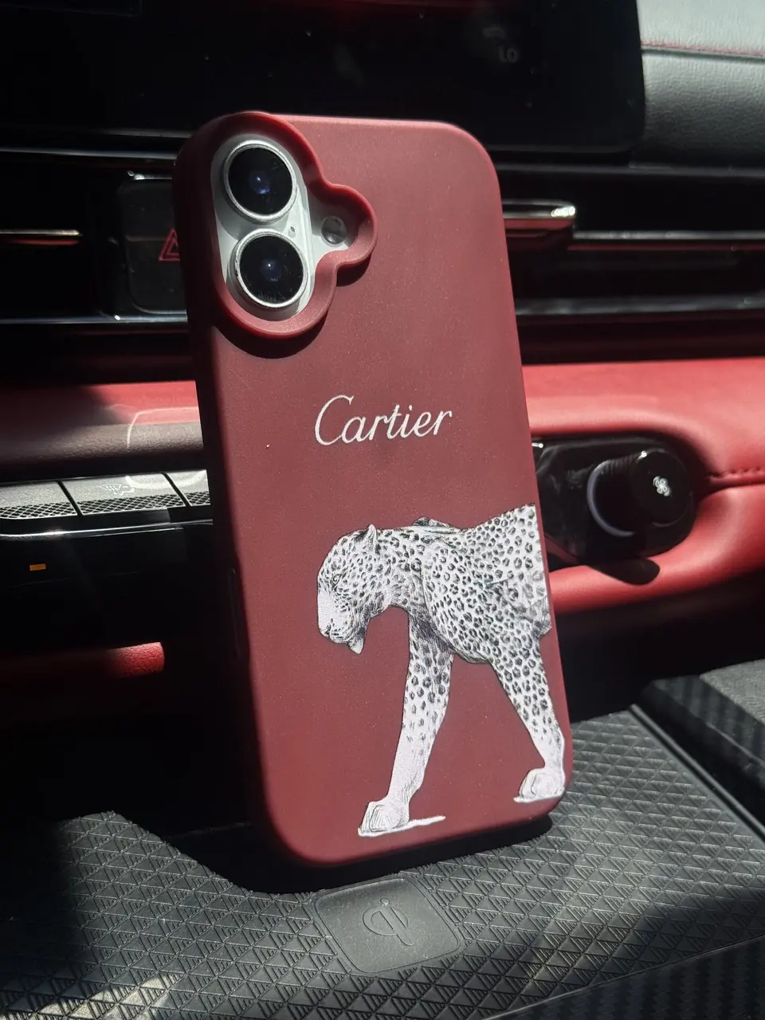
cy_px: 510
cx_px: 382
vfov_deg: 39.7
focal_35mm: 48
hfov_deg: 30.3
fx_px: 1414
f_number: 1.78
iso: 64
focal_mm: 6.76
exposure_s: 1/4098
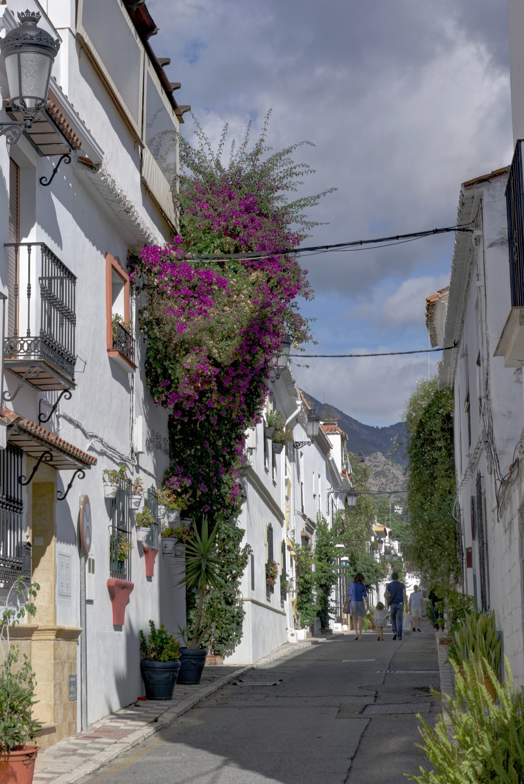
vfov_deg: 29.8
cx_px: 262
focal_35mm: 68
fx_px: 1471
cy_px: 392
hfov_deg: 20.2
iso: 100
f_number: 11
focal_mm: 45
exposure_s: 1/250
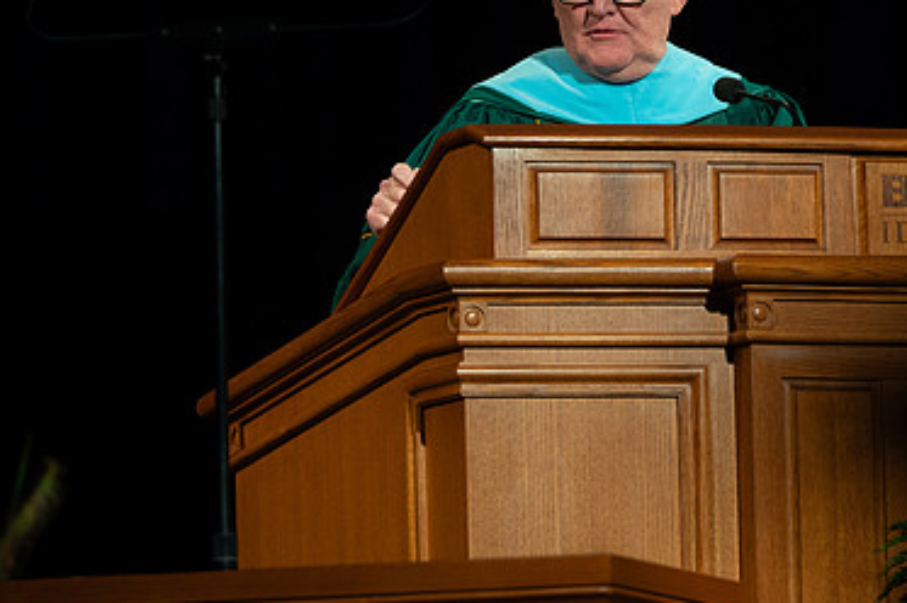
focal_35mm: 381
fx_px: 9590
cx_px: 617
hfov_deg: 5.4
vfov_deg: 3.6
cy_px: 43
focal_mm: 200
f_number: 3.5
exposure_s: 1/200
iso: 1250
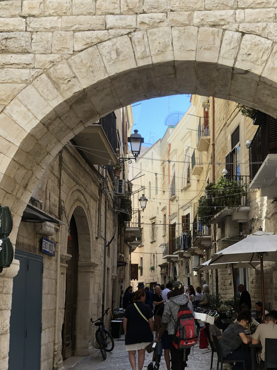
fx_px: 448
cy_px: 253
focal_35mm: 42
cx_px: 185
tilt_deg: +5.3
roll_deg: +1.5
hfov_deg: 34.0
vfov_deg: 44.0
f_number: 1.8
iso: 20
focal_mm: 4
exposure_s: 1/208
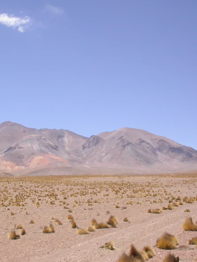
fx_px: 523
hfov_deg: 21.1
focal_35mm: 69
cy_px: 133
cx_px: 39
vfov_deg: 28.2
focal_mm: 10.7
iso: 100
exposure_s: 1/388
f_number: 6.6
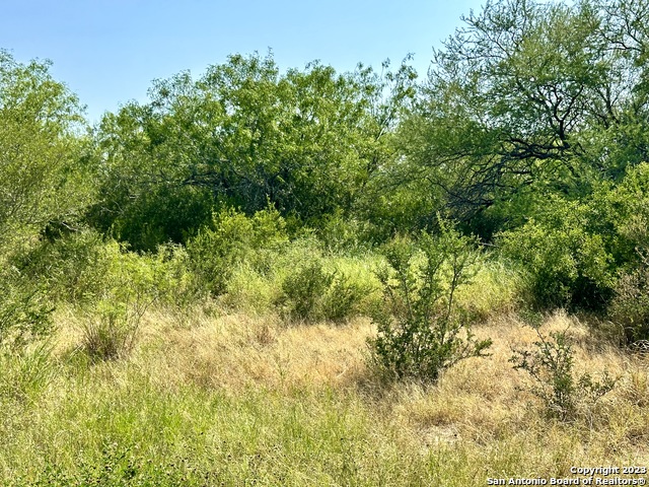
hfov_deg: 39.7
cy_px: 244
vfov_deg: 30.3
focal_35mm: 48
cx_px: 324
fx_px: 900
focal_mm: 6.86
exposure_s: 1/2410
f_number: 1.78
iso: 64
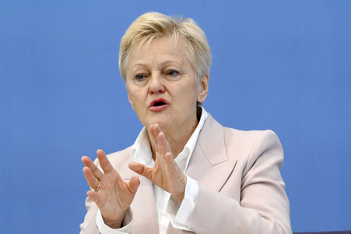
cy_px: 117
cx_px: 176
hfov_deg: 20.0
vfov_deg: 13.4
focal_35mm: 102
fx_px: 994
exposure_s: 1/800
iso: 4000
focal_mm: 102
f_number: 6.3
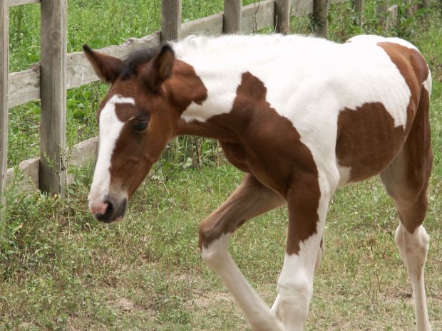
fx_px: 2720
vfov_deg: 7.0
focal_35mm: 213
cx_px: 206
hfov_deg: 9.3
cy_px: 157
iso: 50
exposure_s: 1/100
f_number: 5.6
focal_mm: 27.07
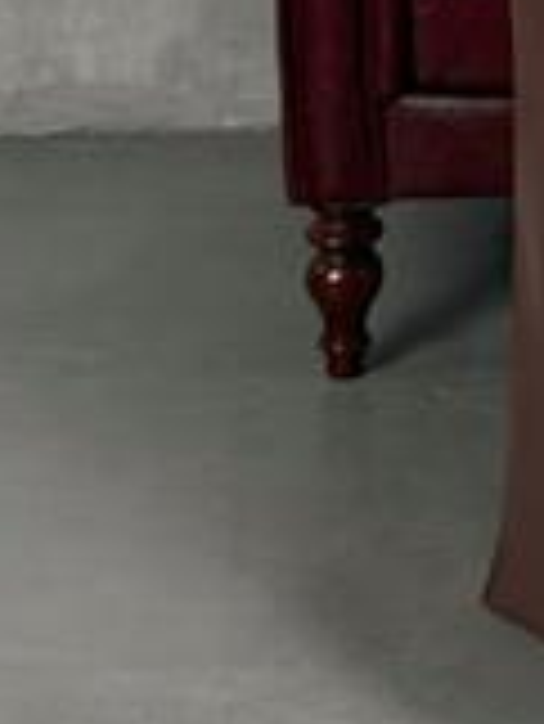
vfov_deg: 11.9
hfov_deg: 10.3
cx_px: 816
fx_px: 2930
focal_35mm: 140
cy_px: -890
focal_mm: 6.76
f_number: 1.78
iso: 160
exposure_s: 1/121
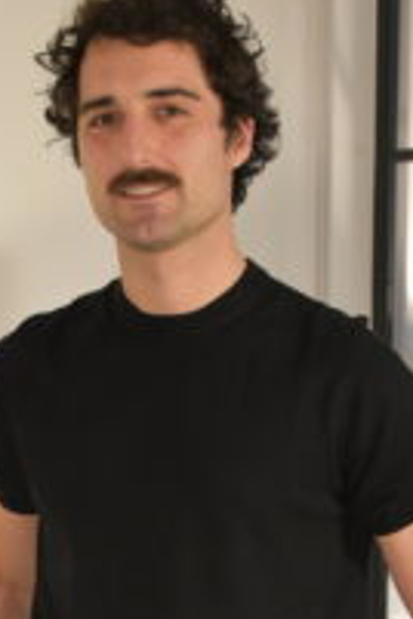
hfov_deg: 12.0
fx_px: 1962
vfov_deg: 17.6
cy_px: 585
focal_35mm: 114
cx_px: 145
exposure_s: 1/60
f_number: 4.2
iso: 1600
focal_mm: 34
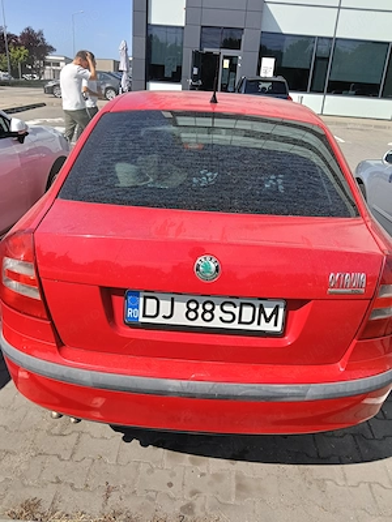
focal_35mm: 27
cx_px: 196
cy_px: 261
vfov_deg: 65.3
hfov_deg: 51.4
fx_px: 408
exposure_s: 1/613
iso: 64
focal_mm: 3.98
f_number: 1.8
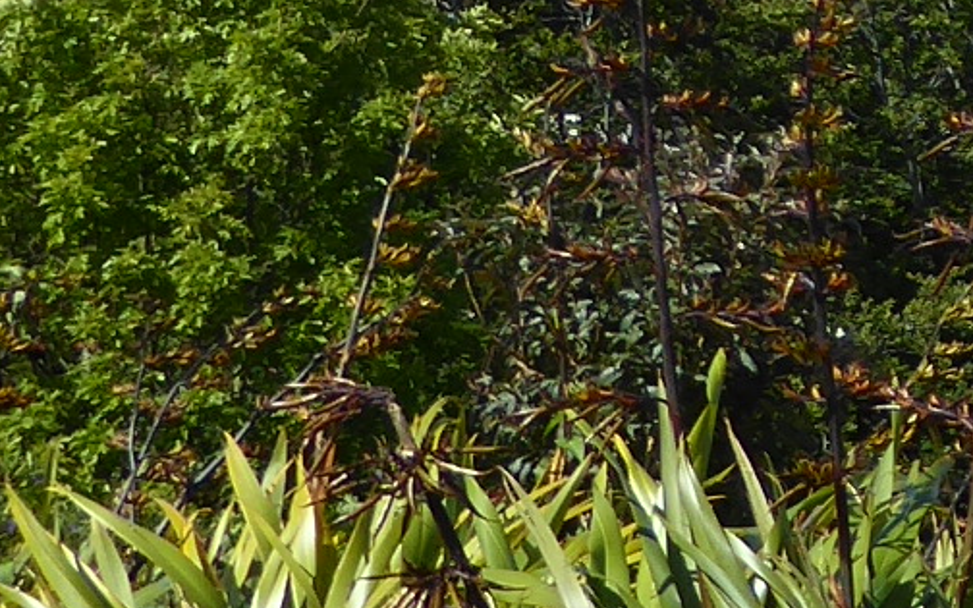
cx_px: 2039
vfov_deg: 6.8
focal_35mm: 194
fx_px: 5144
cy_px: 93
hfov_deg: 9.9
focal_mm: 6.3
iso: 80
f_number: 3.7
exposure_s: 1/640
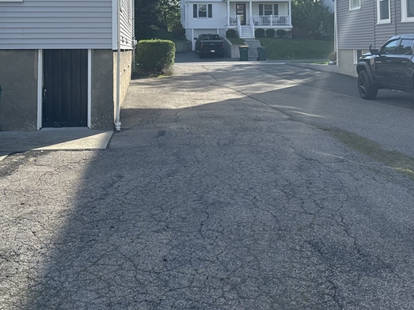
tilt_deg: +3.3
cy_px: 13
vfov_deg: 29.2
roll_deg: -0.4
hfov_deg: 40.2
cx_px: 160
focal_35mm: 47
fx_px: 562
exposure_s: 1/4016
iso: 80
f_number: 1.78
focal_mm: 6.86
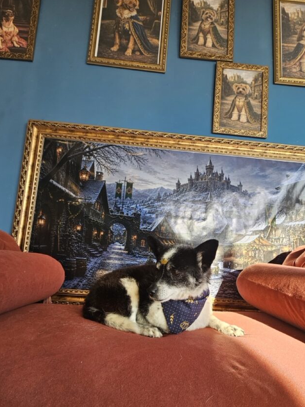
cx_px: 163
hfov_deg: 78.0
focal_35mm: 16
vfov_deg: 93.7
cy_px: 235
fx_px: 188
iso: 80
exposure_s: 1/120
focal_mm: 2.2
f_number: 2.2
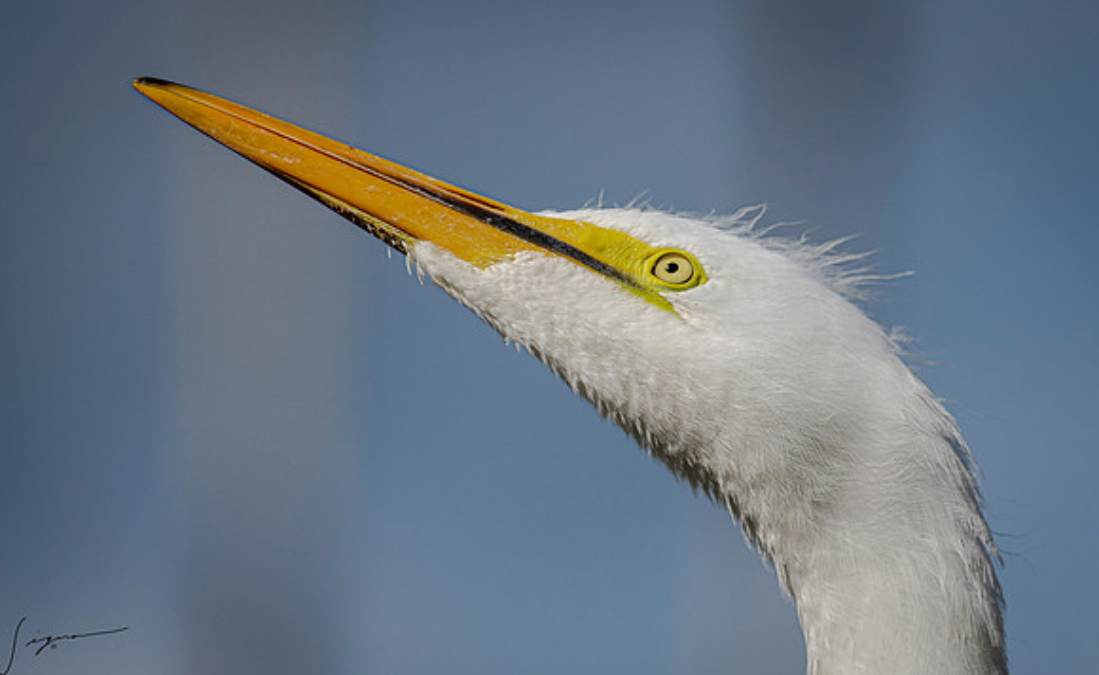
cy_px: 376
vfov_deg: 2.3
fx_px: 17071
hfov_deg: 3.7
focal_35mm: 573
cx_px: 732
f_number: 9
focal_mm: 390
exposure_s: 1/2500
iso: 400
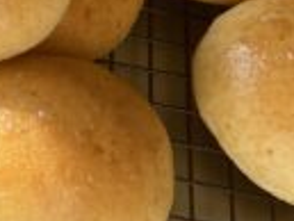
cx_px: -204
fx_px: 1139
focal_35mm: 134
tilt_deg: -53.8
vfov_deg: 10.7
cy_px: -100
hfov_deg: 13.5
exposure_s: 1/179
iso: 32
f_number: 1.8
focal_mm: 4.25
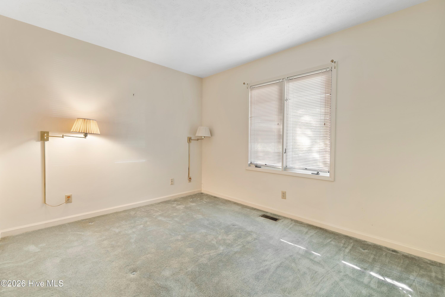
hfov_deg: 100.4
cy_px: 148
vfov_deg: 77.3
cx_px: 222
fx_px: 185
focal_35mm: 15
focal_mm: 10
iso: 100
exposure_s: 1
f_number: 4.5
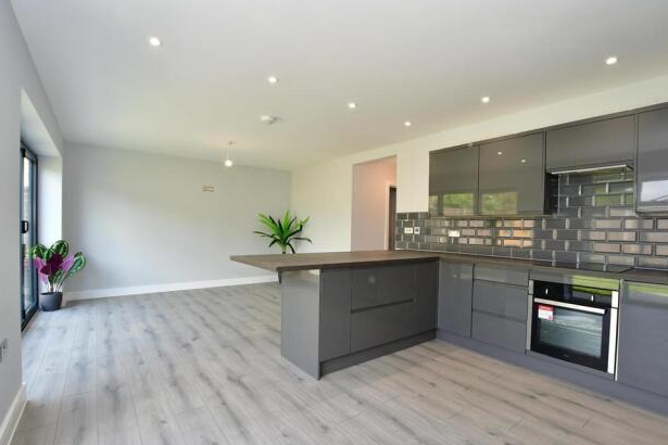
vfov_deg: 73.7
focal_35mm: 16
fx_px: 297
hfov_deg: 96.7
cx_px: 341
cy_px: 230
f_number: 7.1
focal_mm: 10
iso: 400
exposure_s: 1/60
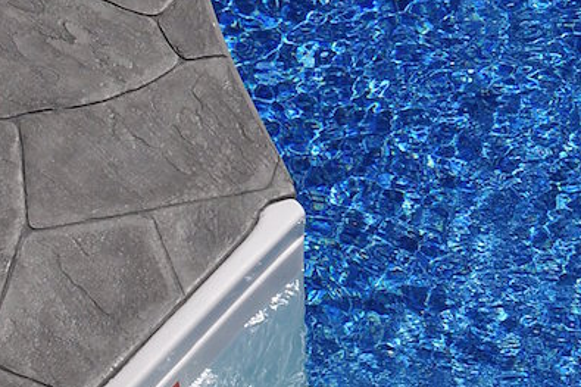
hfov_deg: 11.0
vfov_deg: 7.7
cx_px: 997
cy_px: 496
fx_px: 2855
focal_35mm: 177
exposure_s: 1/800
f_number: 14
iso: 400
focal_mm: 32
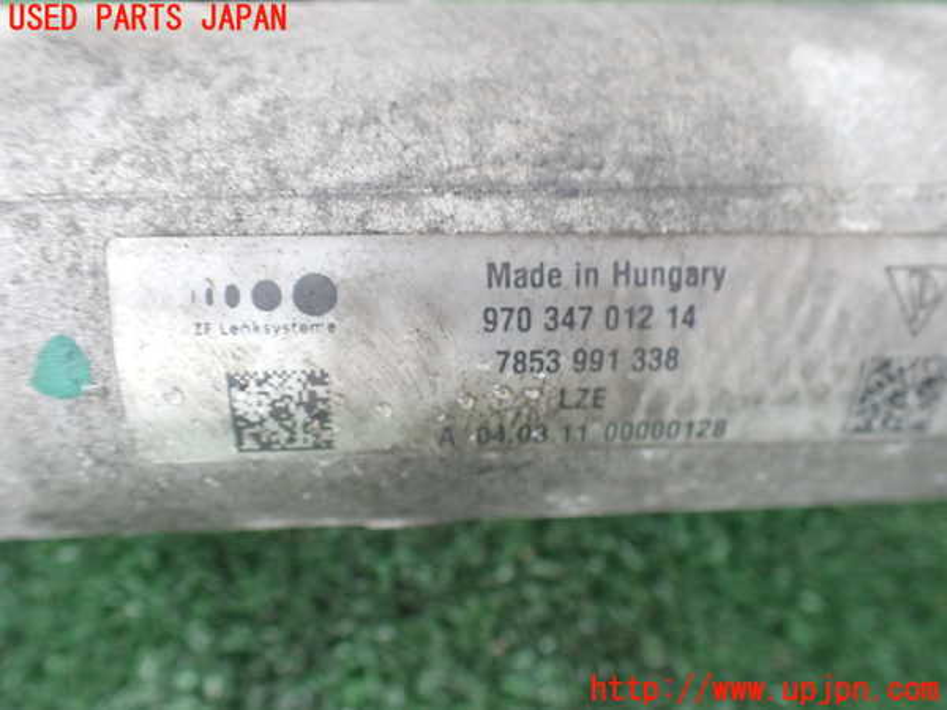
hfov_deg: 60.0
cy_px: 355
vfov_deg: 46.8
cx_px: 474
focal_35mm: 30
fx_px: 821
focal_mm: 5.4
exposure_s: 1/125
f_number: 2.3
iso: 500
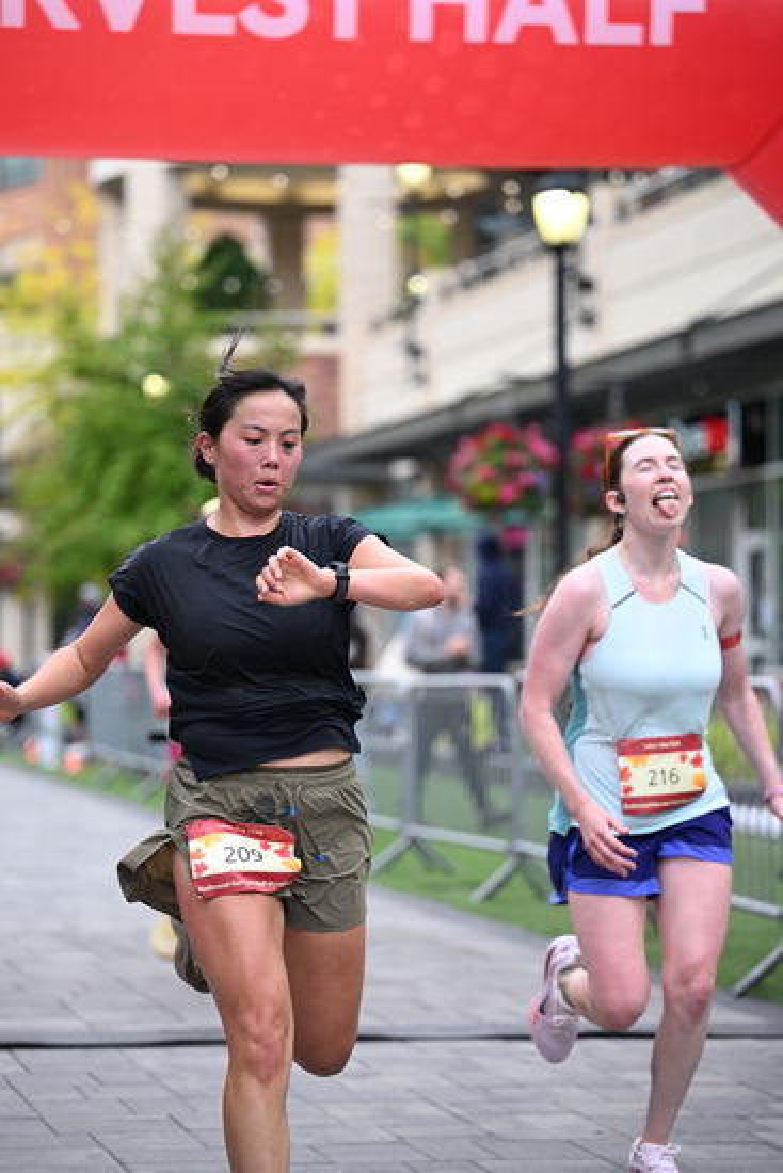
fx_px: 3325
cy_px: 586
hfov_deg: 13.4
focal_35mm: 102
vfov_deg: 20.0
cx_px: 392
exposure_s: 1/1600
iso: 1000
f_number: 2.8
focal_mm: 102
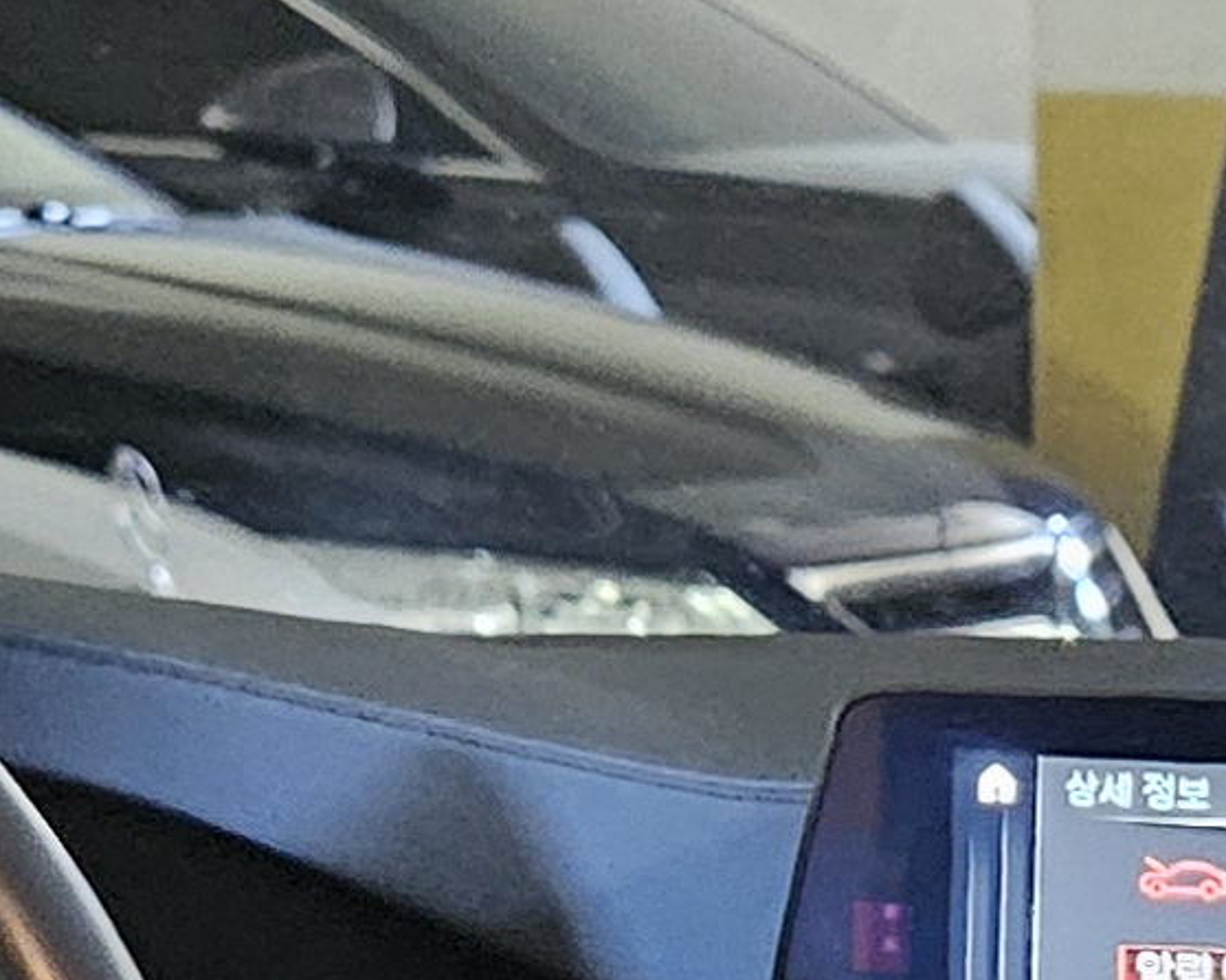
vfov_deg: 9.1
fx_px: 5840
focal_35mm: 161
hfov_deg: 11.7
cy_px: 1920
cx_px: 1580
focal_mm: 5.4
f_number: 1.8
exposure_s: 1/20.3
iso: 1250
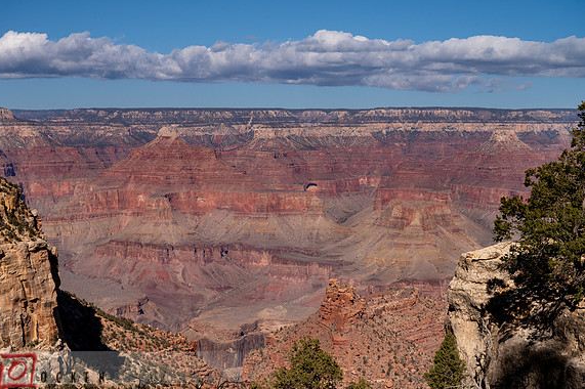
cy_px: 193
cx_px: 289
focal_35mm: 63
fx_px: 1023
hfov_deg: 31.9
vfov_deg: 21.5
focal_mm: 62
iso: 400
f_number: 8
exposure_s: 1/2500
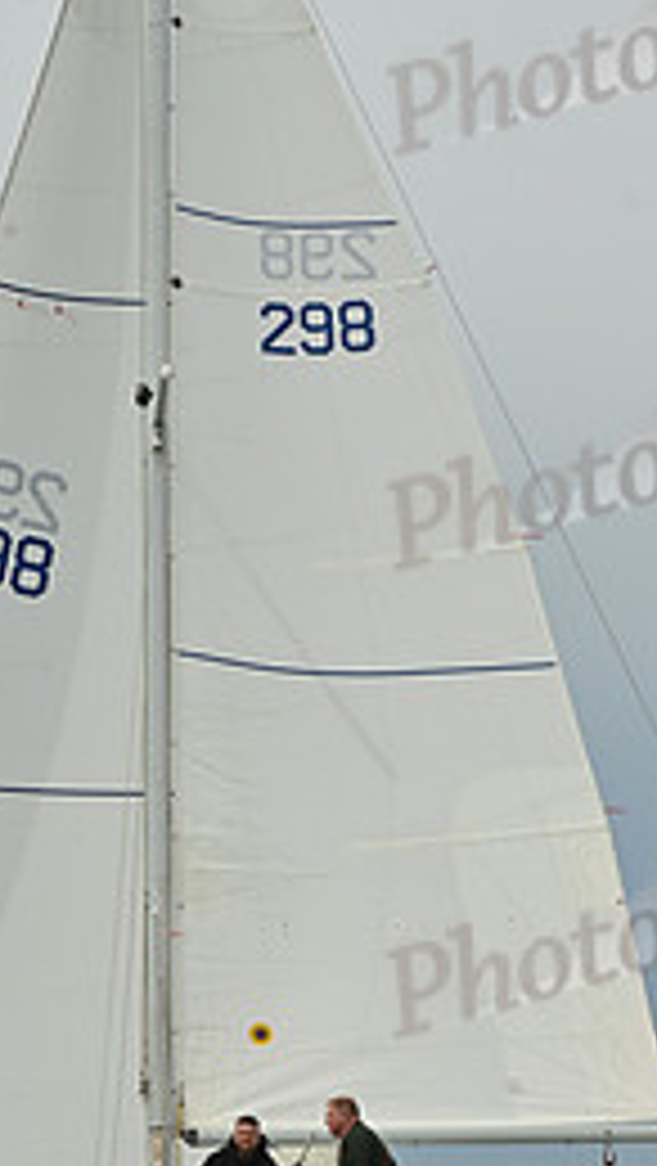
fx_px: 5071
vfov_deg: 13.1
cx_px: 155
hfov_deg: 7.4
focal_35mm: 164
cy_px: 752
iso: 320
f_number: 13
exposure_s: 1/800
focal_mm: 70
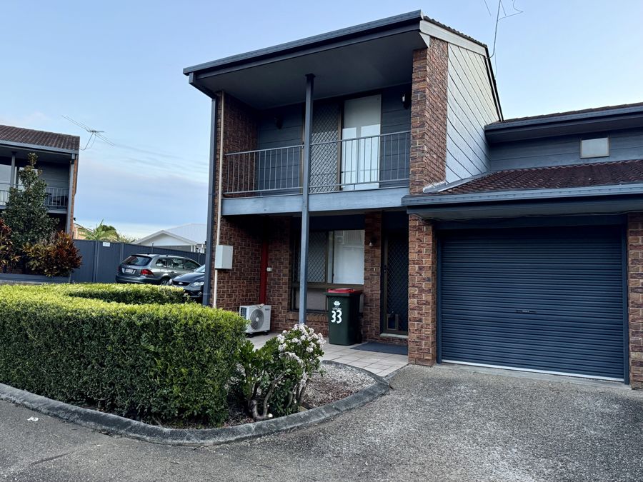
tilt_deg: +4.5
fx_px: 446
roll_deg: -0.6
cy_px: 241
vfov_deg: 56.8
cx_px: 322
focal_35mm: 24
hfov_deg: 71.6
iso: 250
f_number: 1.78
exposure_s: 1/60
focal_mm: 6.76
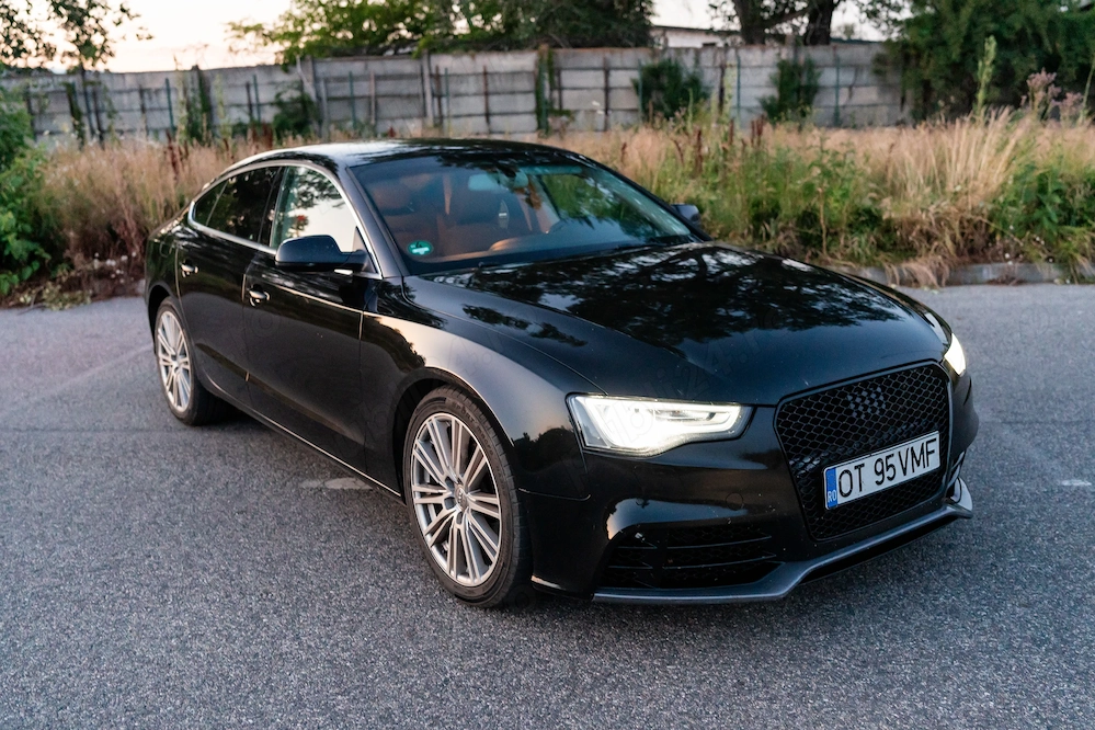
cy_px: 365
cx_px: 548
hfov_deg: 54.4
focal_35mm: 35
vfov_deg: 37.9
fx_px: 1065
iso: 4000
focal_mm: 35
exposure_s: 1/100
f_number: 3.2
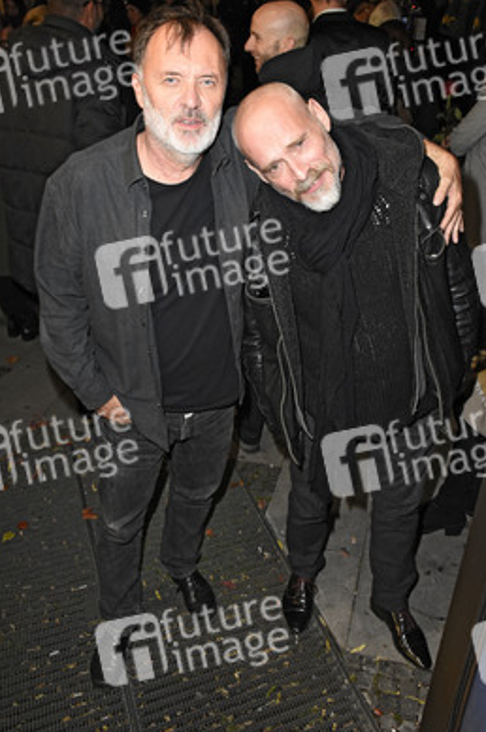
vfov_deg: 55.8
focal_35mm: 34
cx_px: 247
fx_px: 690
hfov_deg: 38.8
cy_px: 358
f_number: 6.3
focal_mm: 22
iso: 3200
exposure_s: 1/60
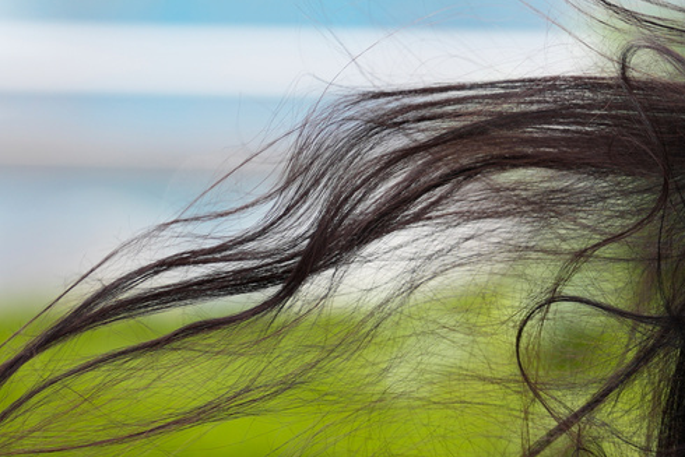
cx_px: 626
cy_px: 349
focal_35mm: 734
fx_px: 13970
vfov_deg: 1.9
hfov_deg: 2.8
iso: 100
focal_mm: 200
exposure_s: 1/1250
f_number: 2.8
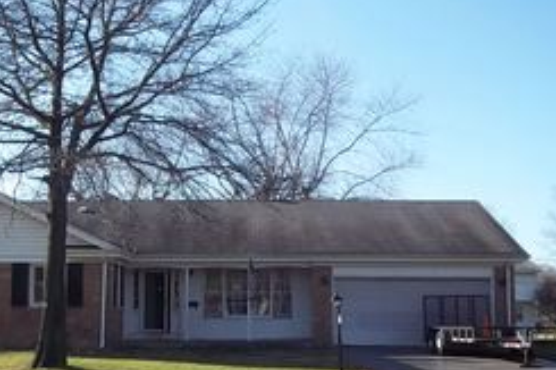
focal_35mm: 53
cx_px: 222
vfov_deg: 25.4
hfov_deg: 37.4
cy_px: 243
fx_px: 818
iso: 80
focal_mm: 6.5
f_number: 8
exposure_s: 1/100
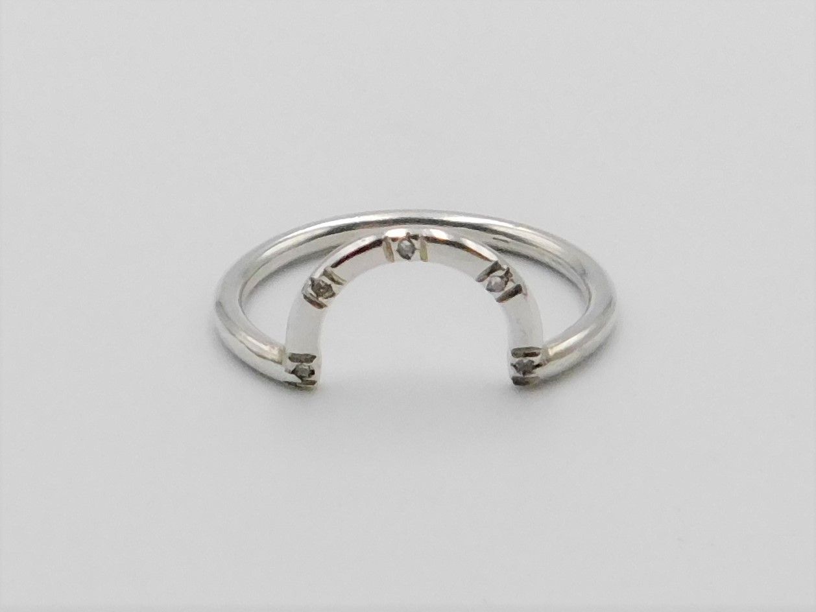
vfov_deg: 58.9
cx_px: 408
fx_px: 542
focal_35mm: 23
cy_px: 306
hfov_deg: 73.9
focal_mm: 4
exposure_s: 1/1250
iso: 400
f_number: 3
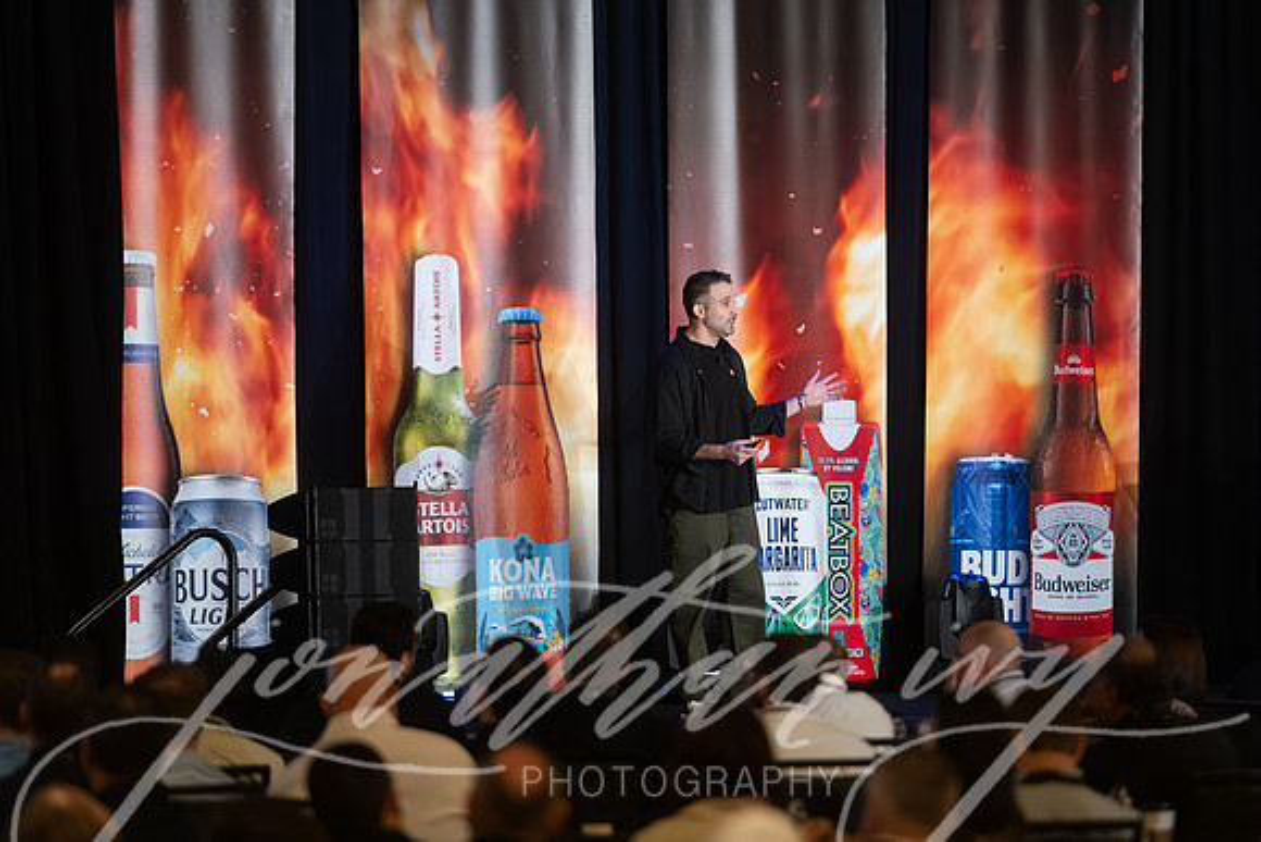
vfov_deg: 6.8
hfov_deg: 10.2
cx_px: 630
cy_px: 421
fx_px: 7082
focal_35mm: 202
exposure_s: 1/200
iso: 2500
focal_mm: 200
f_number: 2.8
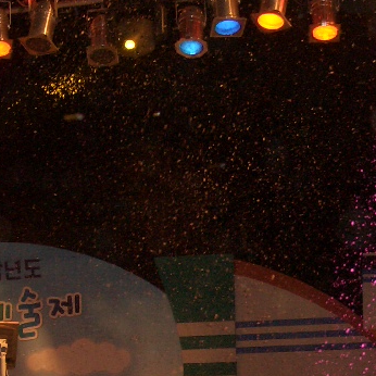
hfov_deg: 15.7
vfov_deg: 15.8
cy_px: 387
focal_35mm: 108
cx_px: -32
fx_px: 1327
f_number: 2.8
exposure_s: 1/60
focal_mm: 7.1
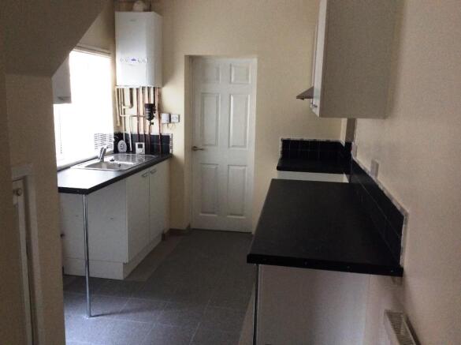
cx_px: 230
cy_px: 172
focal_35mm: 32
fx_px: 426
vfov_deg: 44.1
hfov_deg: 56.9
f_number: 2.4
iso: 125
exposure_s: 1/24
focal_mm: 3.3
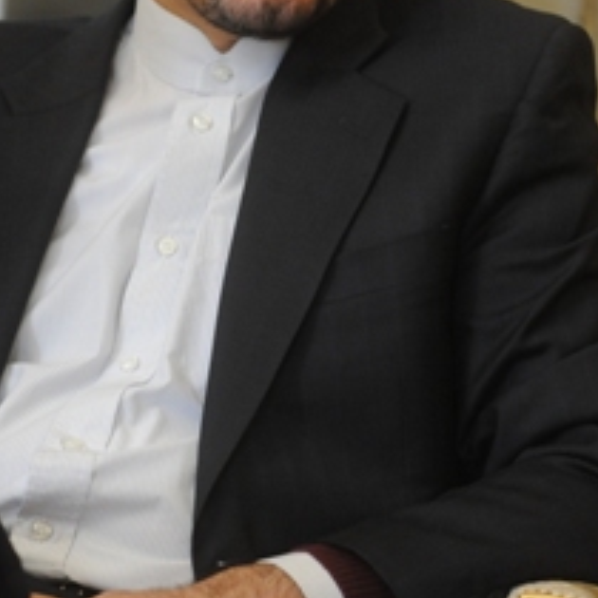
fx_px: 6059
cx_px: 359
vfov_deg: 5.6
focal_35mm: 310
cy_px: 114
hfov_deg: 5.6
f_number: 2.8
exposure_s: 1/125
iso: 2500
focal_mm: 120
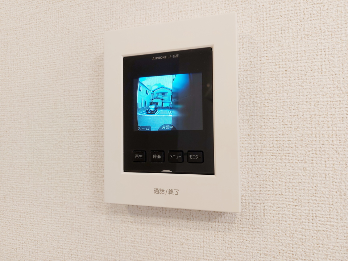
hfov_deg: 71.6
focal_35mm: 24
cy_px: 130
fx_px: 241
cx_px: 174
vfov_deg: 56.8
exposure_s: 1/24
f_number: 1.8
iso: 40
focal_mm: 5.23
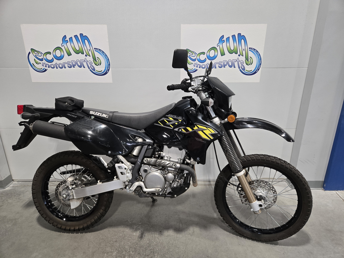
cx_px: 172
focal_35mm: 23
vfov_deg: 58.9
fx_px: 229
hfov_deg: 73.9
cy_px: 129
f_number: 1.8
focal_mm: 5.4
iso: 250
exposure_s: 1/120
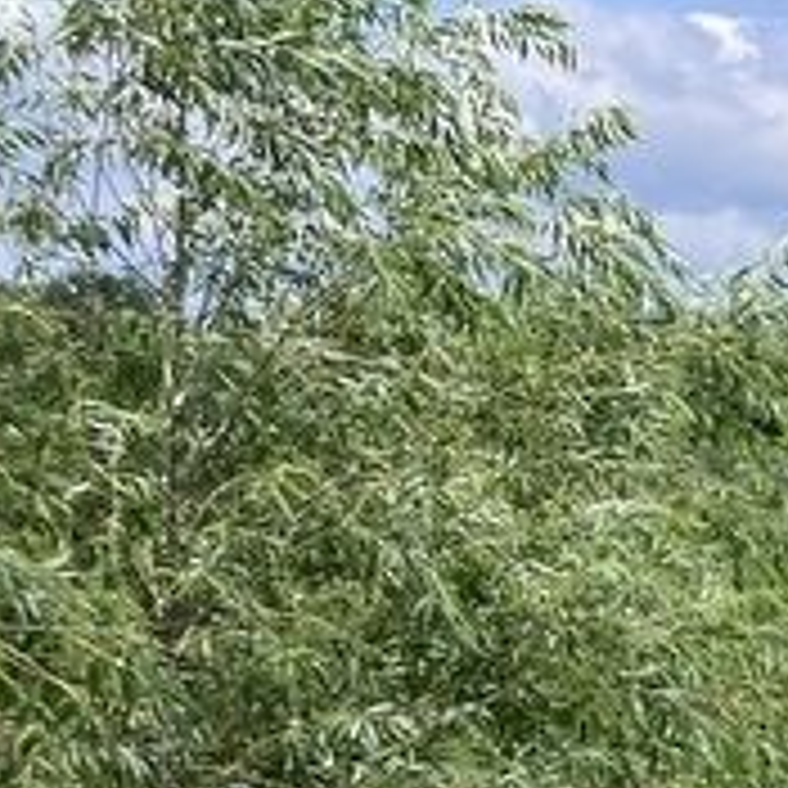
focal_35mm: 113
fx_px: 2910
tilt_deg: -13.0
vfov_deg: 14.5
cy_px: 1121
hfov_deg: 12.7
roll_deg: -2.4
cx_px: 1747
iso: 32
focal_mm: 3.99
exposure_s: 1/2208
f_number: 1.8
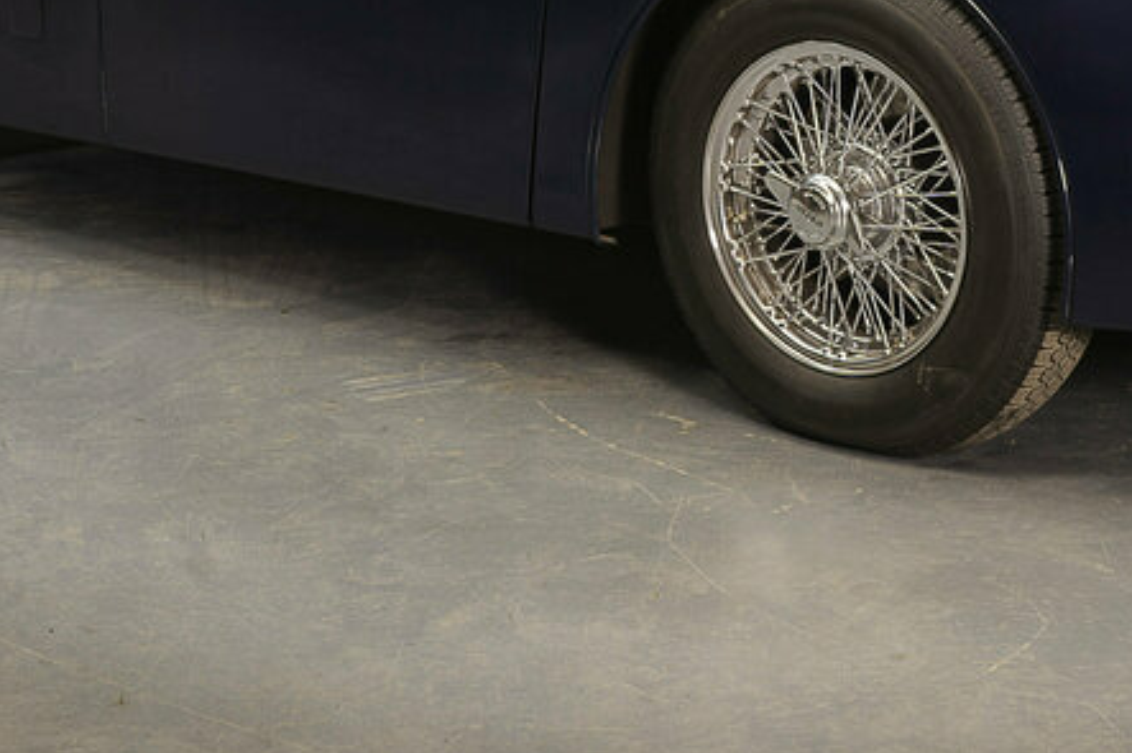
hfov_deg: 19.8
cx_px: 751
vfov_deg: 13.1
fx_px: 3237
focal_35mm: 103
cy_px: -31
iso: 250
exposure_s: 1/1.67
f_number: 8
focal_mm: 38
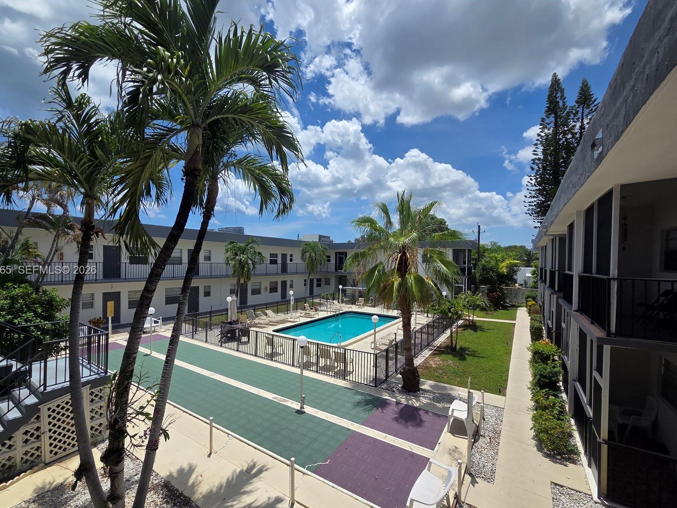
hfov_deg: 102.0
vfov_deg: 85.5
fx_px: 274
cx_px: 319
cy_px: 271
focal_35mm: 14
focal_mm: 2.2
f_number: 2.2
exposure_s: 1/2953
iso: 50
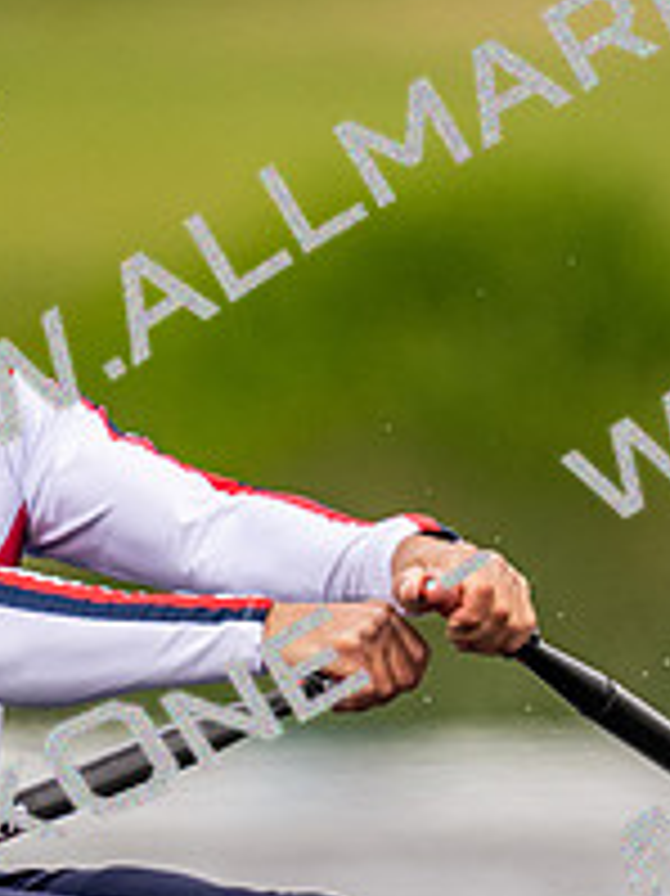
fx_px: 65129
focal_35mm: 2521
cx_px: 234
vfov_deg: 0.8
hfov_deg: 0.6
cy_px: 594
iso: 560
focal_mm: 600
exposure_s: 1/2500
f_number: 4
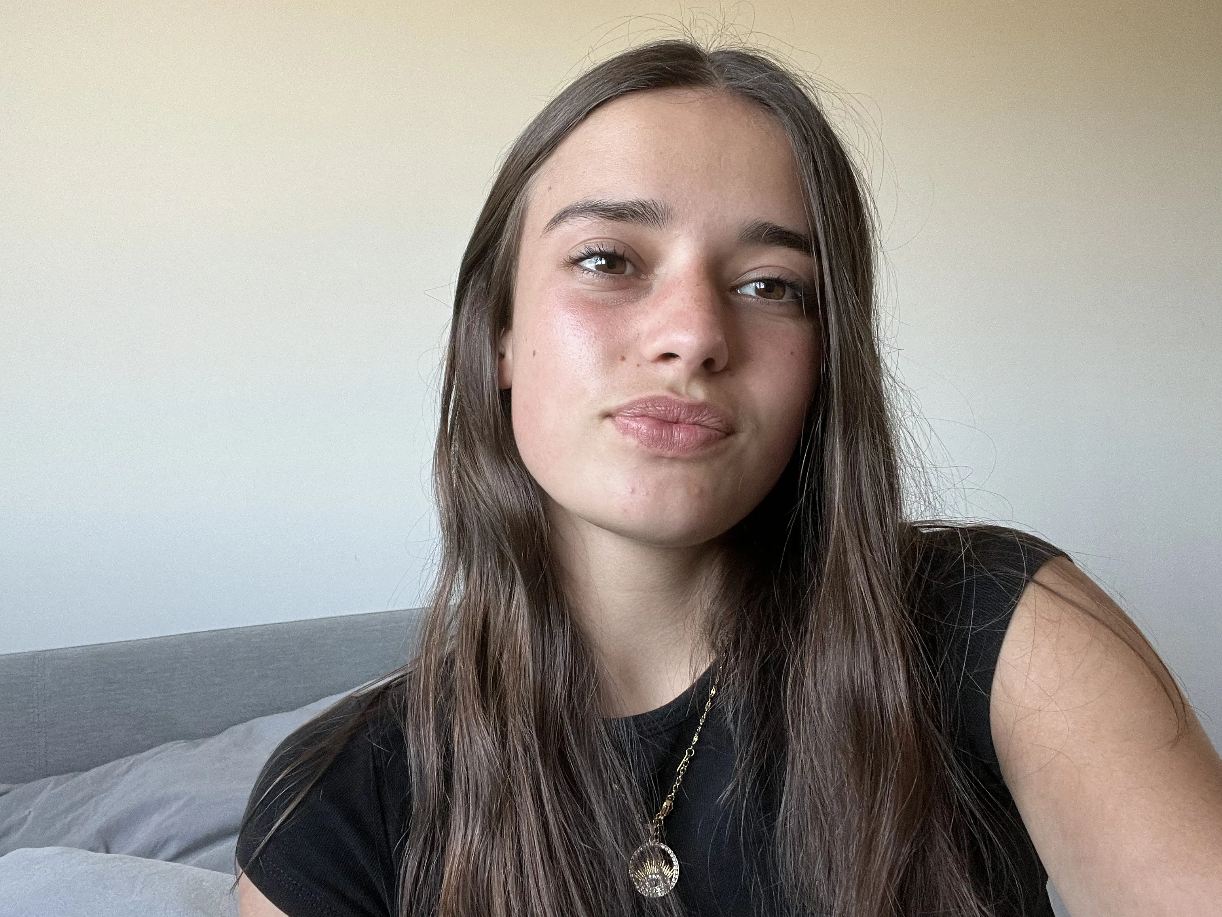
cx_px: 611
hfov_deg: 60.0
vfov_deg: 46.8
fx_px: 1059
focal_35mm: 30
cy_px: 458
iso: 125
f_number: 2.2
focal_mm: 2.71
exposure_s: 1/60
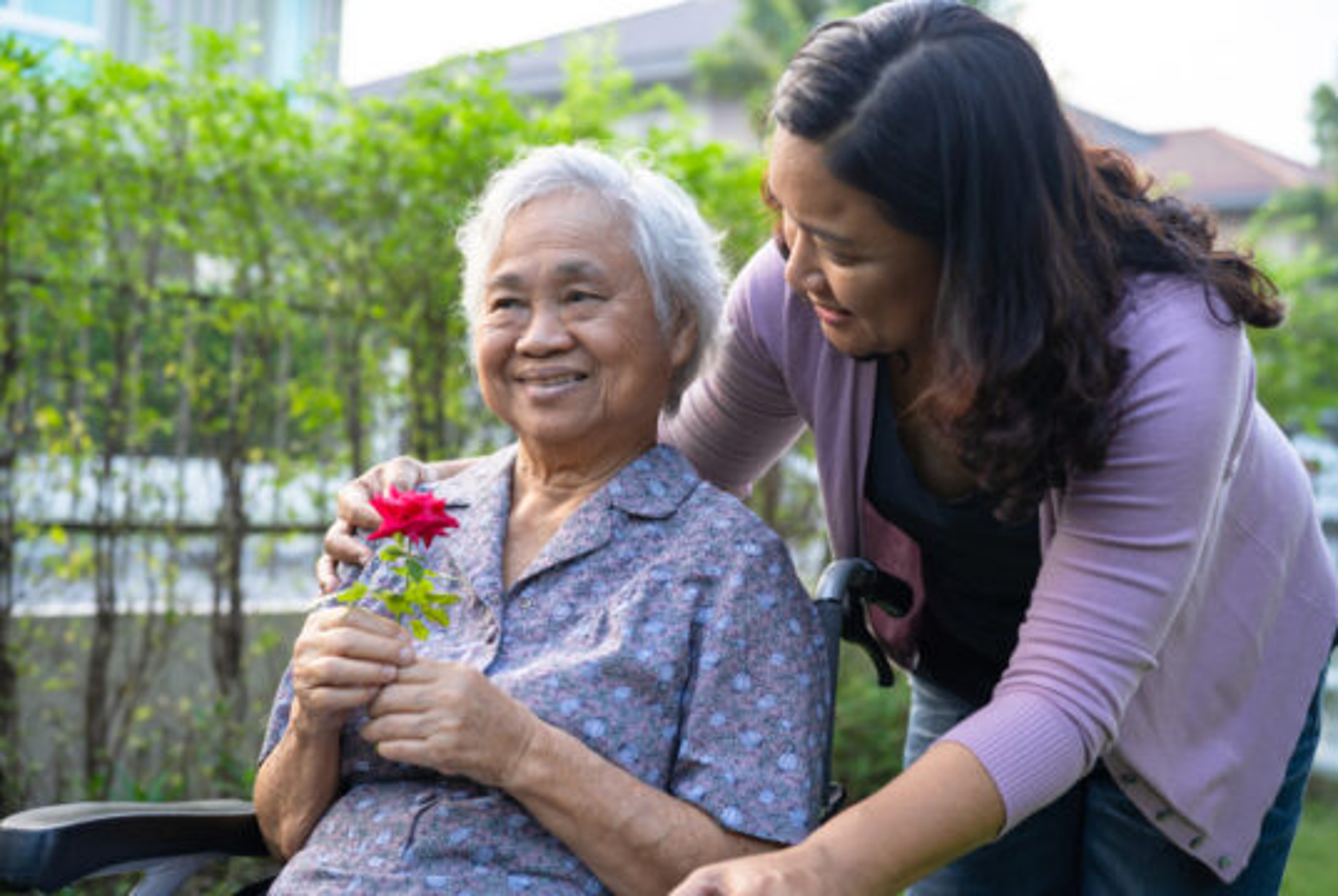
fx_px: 1861
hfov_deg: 39.5
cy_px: 448
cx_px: 669
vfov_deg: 27.1
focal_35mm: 50
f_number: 2.8
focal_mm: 50
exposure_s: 1/100
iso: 125
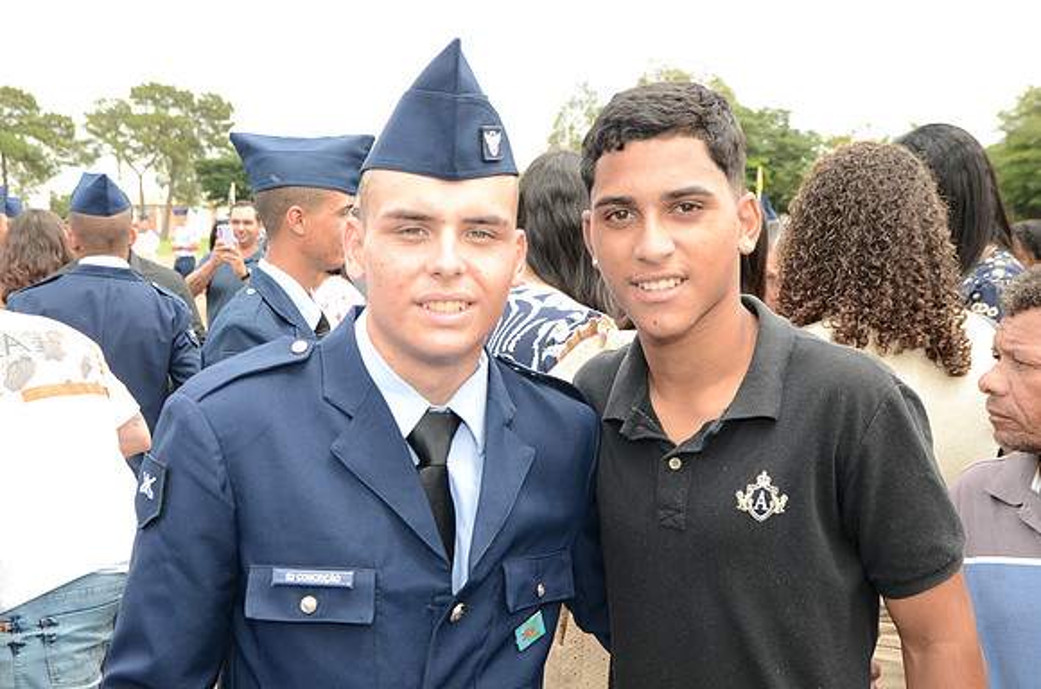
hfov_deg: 51.4
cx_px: 520
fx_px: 1082
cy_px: 344
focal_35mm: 38
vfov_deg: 35.3
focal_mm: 25
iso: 320
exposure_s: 1/250
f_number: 6.3
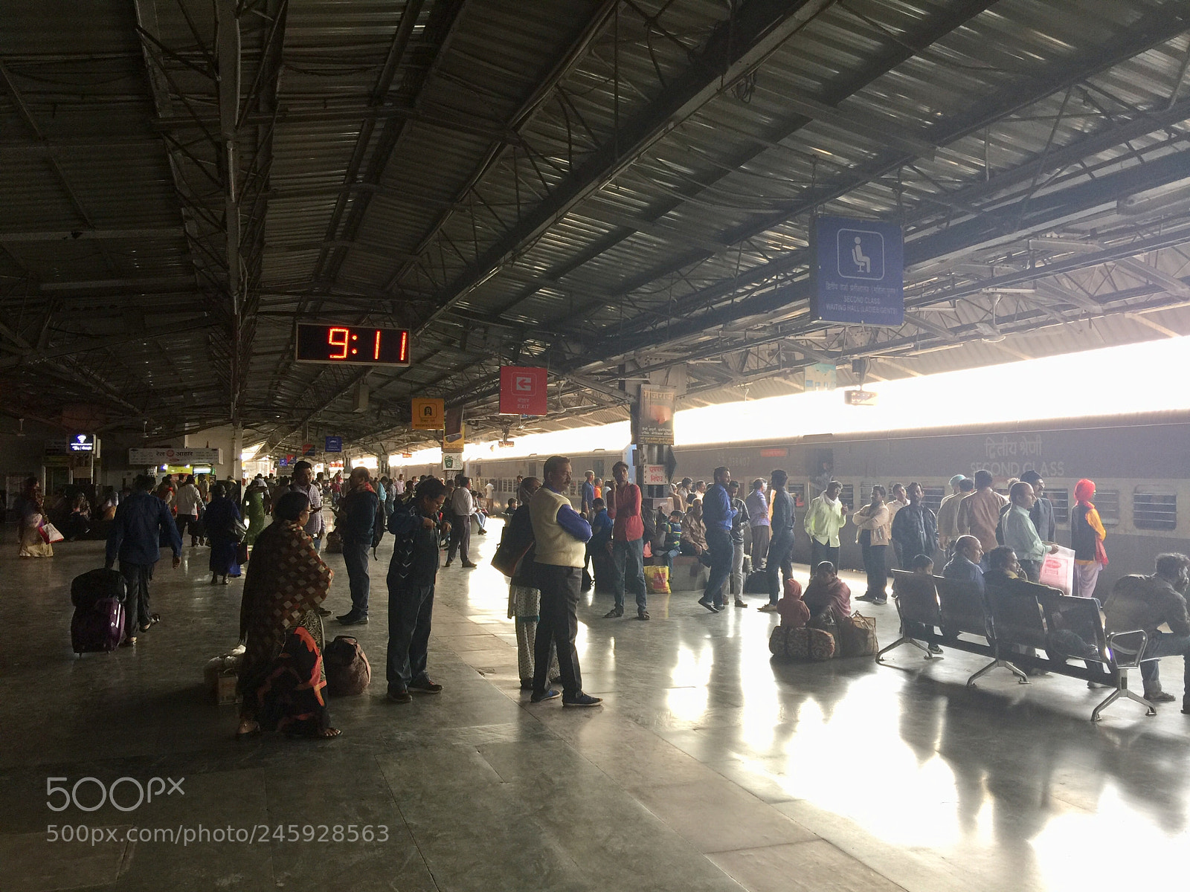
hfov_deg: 61.7
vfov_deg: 48.2
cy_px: 446
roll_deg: -1.6
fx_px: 997
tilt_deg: +2.5
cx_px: 595
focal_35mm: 29
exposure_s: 1/33
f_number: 2.2
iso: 32
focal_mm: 4.15
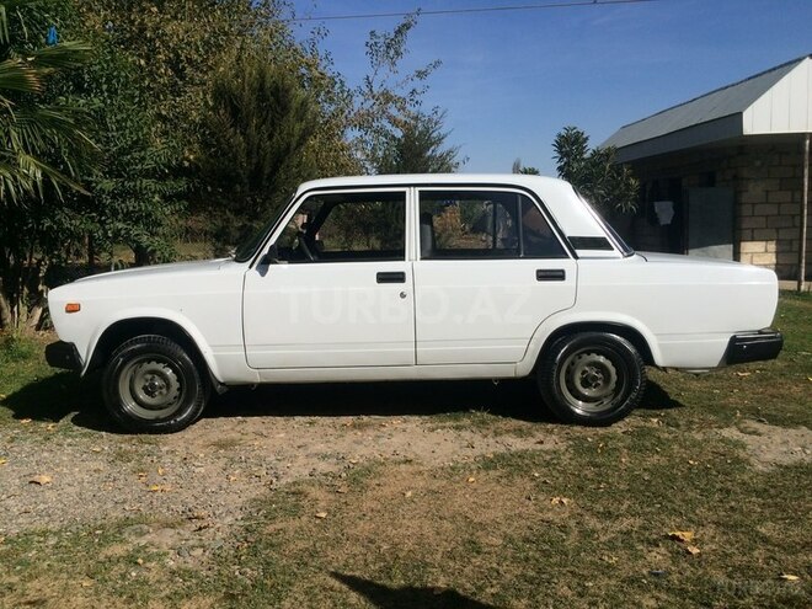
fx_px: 680
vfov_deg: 48.2
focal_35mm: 29
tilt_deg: -6.5
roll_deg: +0.9
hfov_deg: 61.7
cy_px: 304
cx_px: 406
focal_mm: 4.15
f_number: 2.2
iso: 32
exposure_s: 1/3425
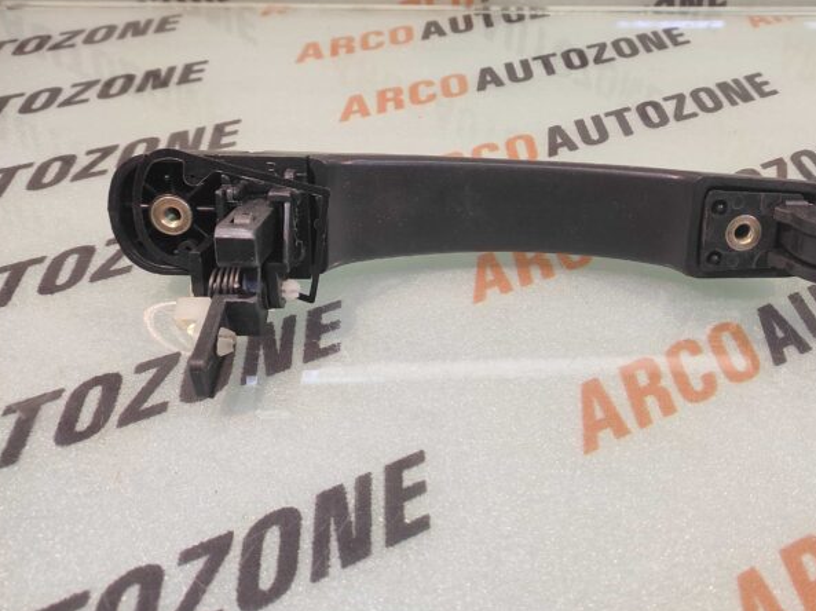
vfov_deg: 60.6
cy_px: 251
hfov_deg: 74.9
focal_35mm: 22
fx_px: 518
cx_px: 517
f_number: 1.79
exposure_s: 1/33
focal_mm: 4.74
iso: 194
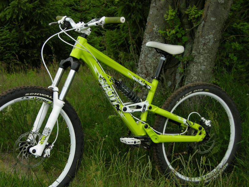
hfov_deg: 22.2
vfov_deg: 16.8
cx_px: 103
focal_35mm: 88
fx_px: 633
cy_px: 104
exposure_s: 1/23.2
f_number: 3.3
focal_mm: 17.8
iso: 50
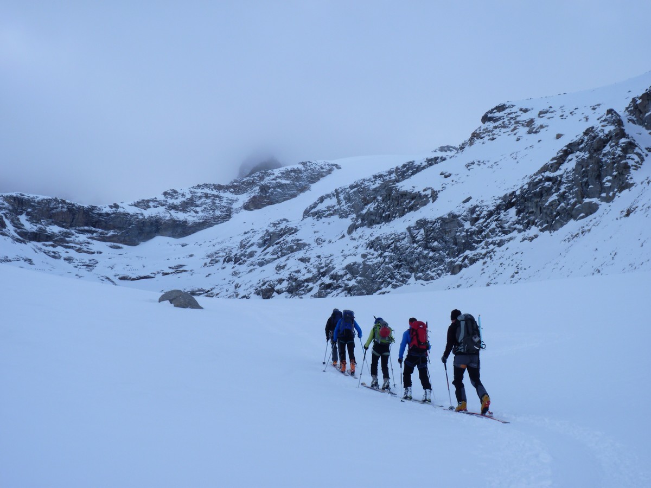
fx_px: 846
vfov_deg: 32.2
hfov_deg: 42.1
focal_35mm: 45
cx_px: 326
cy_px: 244
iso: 80
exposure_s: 1/250
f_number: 4
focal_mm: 8
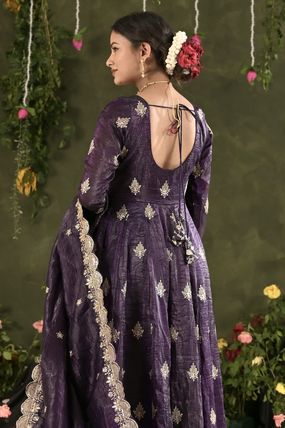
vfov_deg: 38.9
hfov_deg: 26.5
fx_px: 606
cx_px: 142
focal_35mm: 51
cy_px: 218
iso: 50
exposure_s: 1/200
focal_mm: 50
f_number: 4
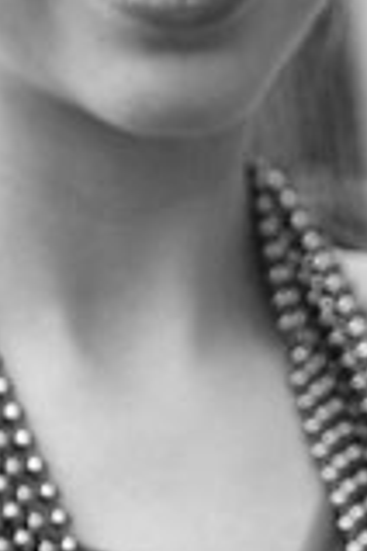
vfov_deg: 12.5
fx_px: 2508
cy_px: 381
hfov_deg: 8.3
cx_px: 358
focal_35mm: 164
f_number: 2.8
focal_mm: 30
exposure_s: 1/640
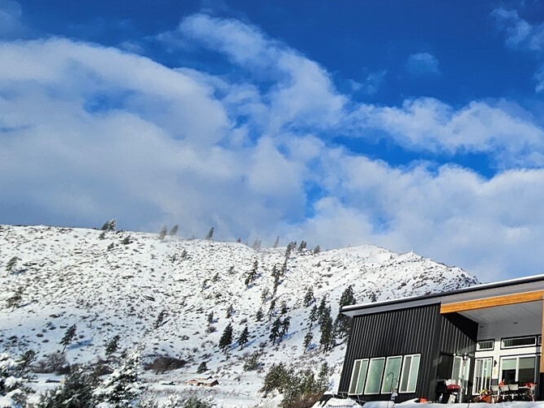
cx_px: 585
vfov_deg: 45.1
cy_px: 158
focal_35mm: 31
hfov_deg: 45.4
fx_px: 487
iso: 50
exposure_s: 1/3809
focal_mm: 2.2
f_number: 2.2
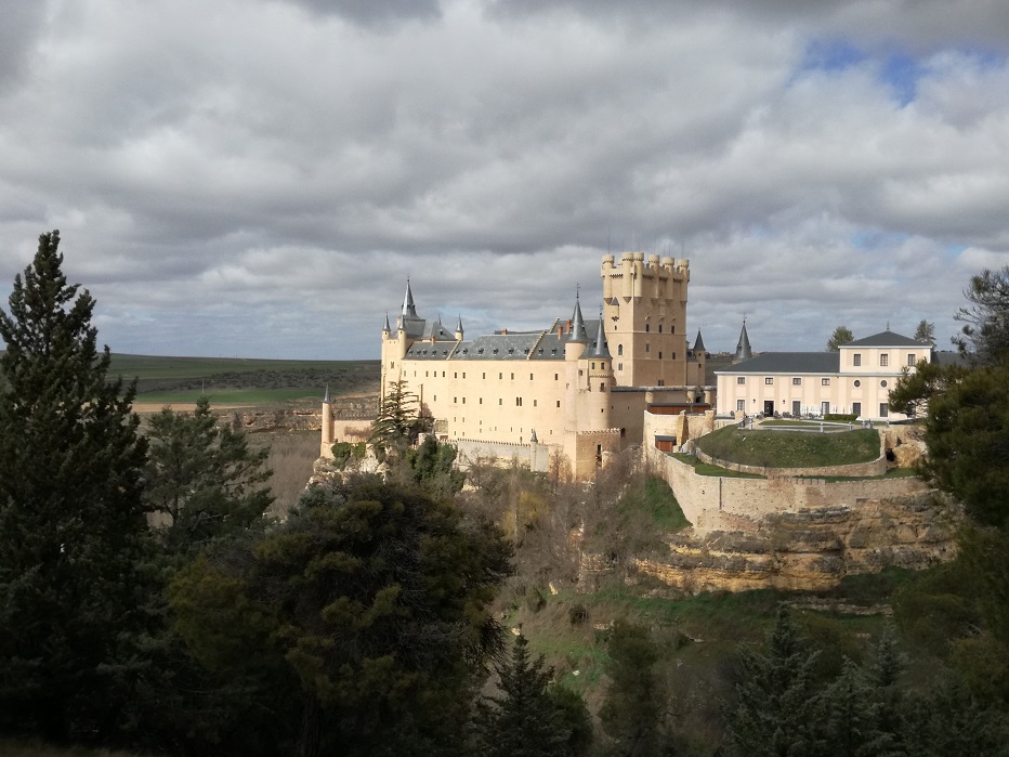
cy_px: 371
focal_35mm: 34
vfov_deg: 41.8
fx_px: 991
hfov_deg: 54.0
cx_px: 502
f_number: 2
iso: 50
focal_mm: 3.79
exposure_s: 1/1848
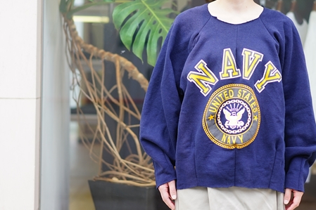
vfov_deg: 13.9
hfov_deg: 20.8
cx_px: 171
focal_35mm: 98
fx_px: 860
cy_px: 53
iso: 100
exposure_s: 1/320
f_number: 1.8
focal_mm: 55
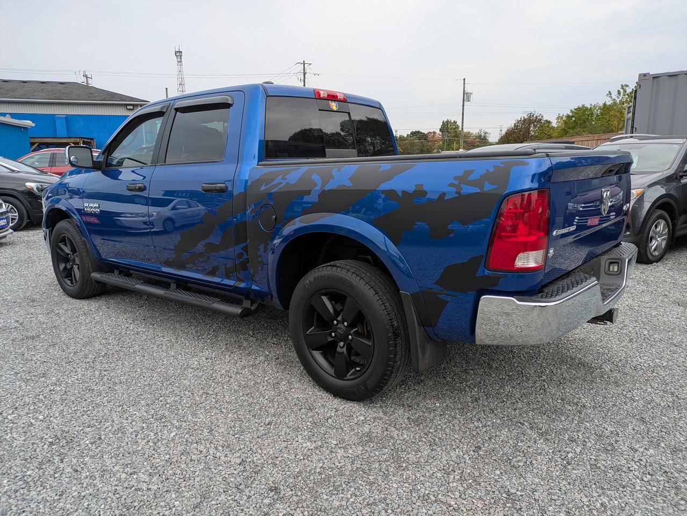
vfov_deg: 54.9
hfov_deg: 69.4
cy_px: 258
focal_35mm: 25
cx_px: 344
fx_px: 496
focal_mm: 5.43
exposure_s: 1/711
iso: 48
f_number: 1.89
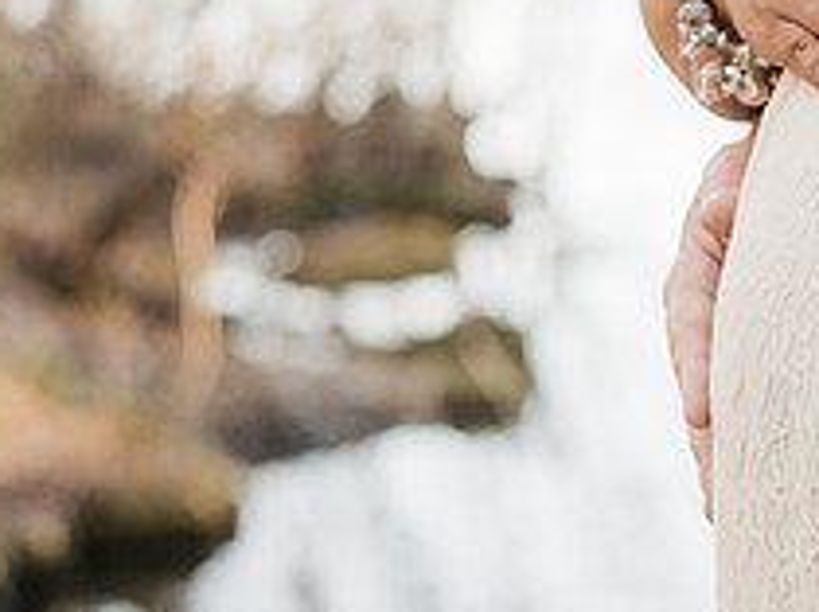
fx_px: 3143
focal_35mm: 133
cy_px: 209
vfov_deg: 11.1
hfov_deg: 14.6
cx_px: 831
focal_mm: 50
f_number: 2.8
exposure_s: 1/400
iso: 400
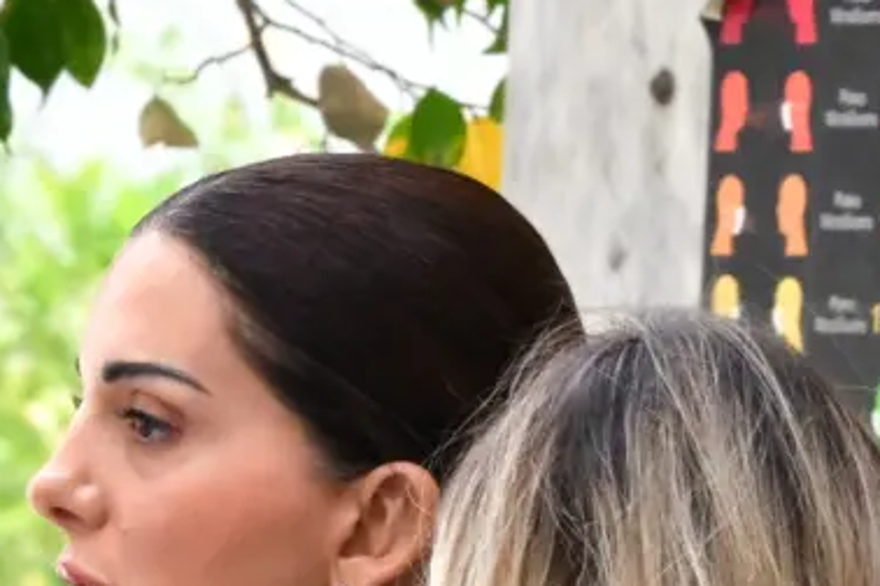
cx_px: 524
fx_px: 16376
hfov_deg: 3.1
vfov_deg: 2.1
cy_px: 706
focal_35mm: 670
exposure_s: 1/320
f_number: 11
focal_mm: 165
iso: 2500
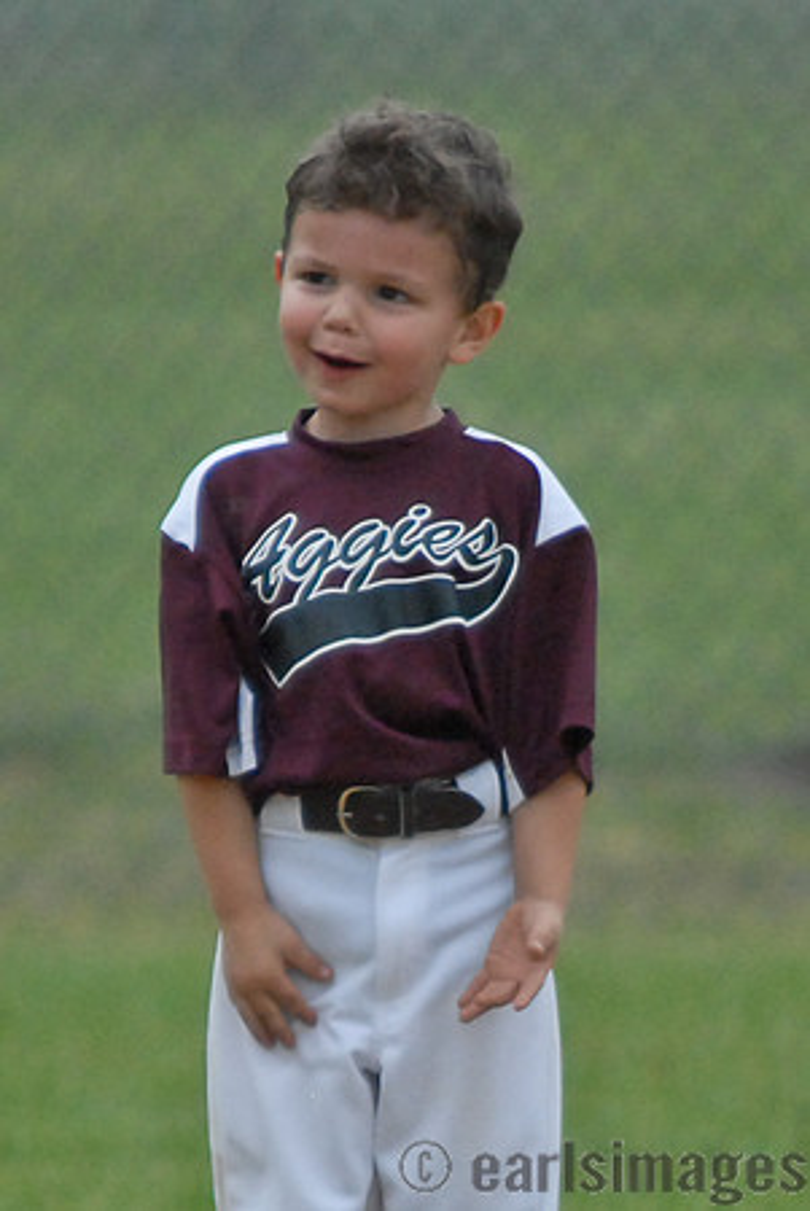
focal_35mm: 300
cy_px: 606
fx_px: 10101
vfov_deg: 6.9
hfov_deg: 4.6
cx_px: 405
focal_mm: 200
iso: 1000
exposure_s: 1/1600
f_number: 2.8
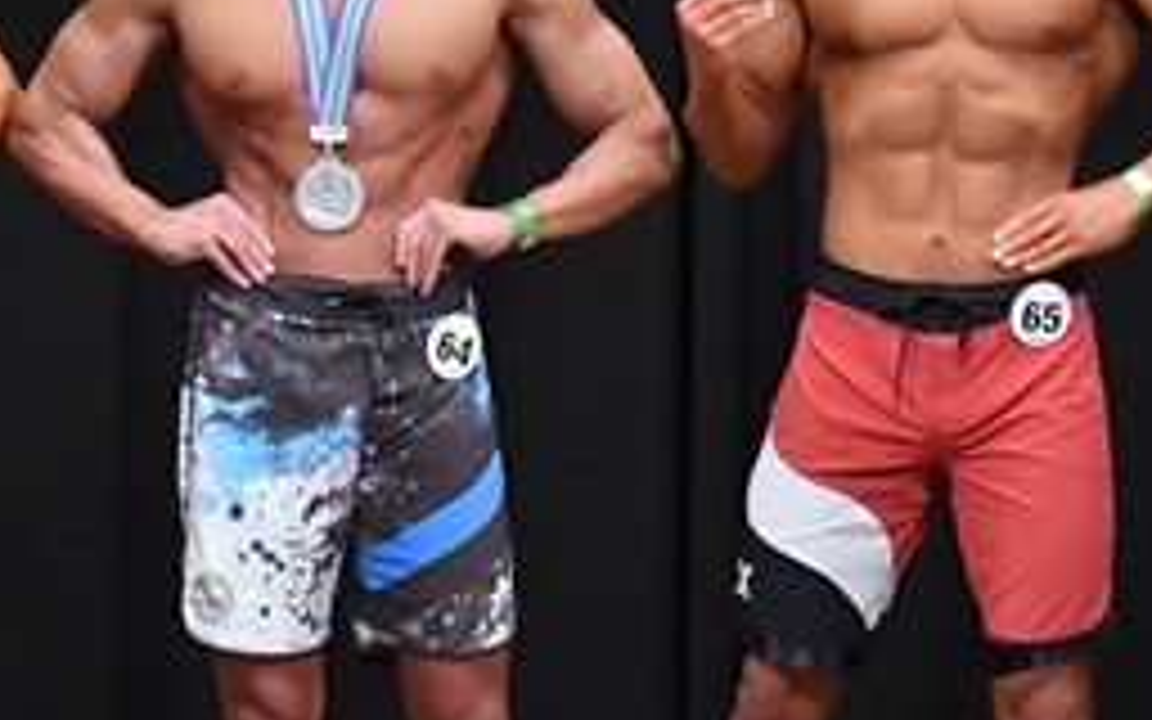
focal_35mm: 519
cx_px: 650
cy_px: 387
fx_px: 16294
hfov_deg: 4.0
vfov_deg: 2.5
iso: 8000
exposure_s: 1/400
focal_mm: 112
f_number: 5.6
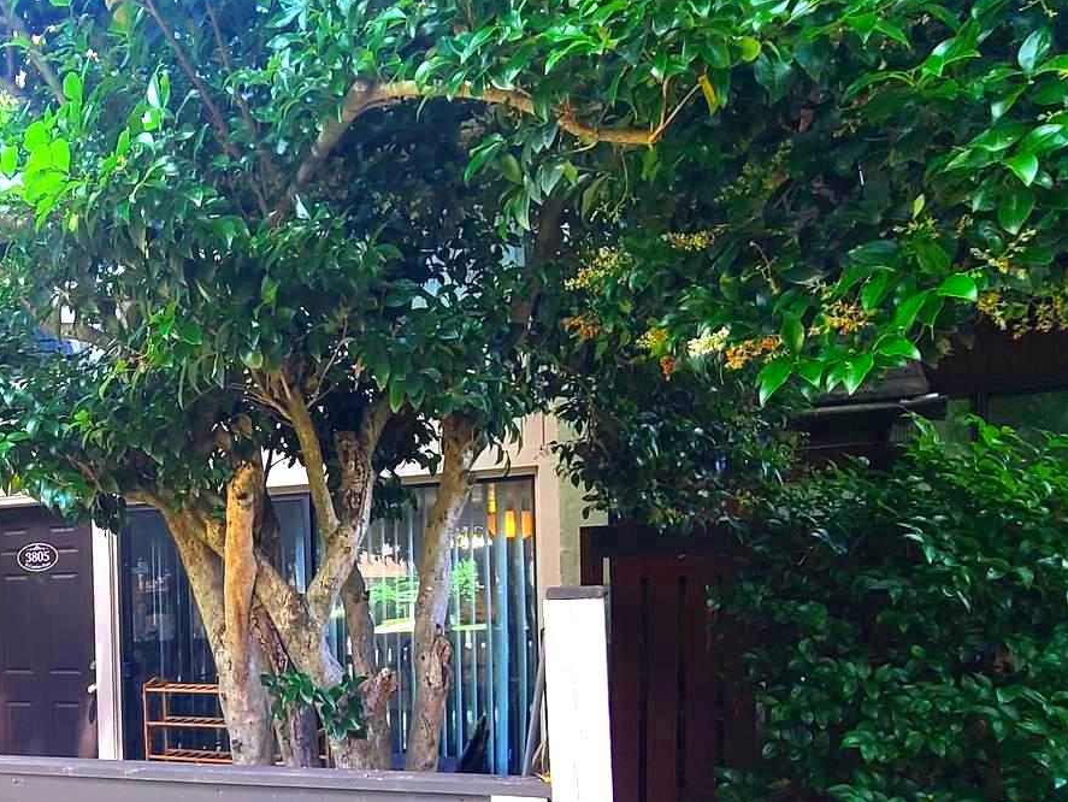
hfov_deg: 54.1
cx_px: 155
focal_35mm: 30
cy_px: 605
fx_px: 926
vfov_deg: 45.2
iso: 50
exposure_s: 1/191
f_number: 2.2
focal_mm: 2.2
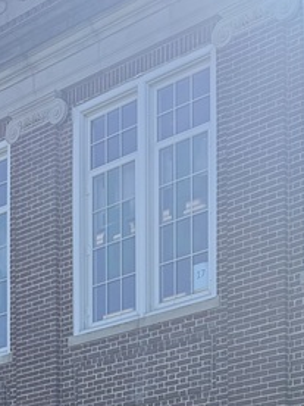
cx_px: 170
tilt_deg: +3.4
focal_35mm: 89
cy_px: 591
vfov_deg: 19.5
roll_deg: -0.4
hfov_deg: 16.6
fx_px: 1042
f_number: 1.78
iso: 100
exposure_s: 1/2053
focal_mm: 6.76
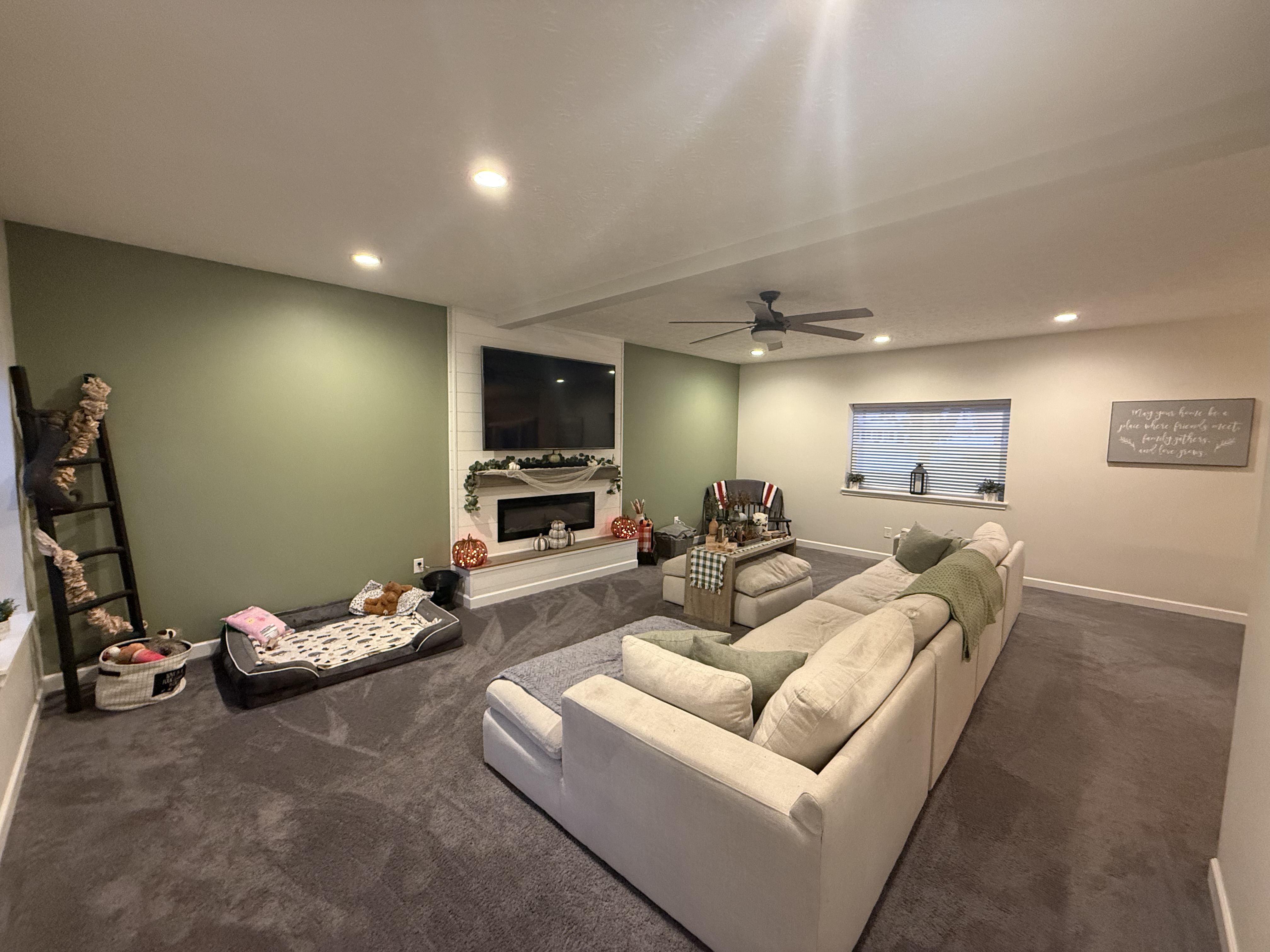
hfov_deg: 102.1
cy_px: 476
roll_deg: -0.8
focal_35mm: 14
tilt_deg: -4.0
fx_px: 514
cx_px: 635
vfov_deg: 85.7
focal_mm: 2.22
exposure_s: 1/60
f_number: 2.2
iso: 500
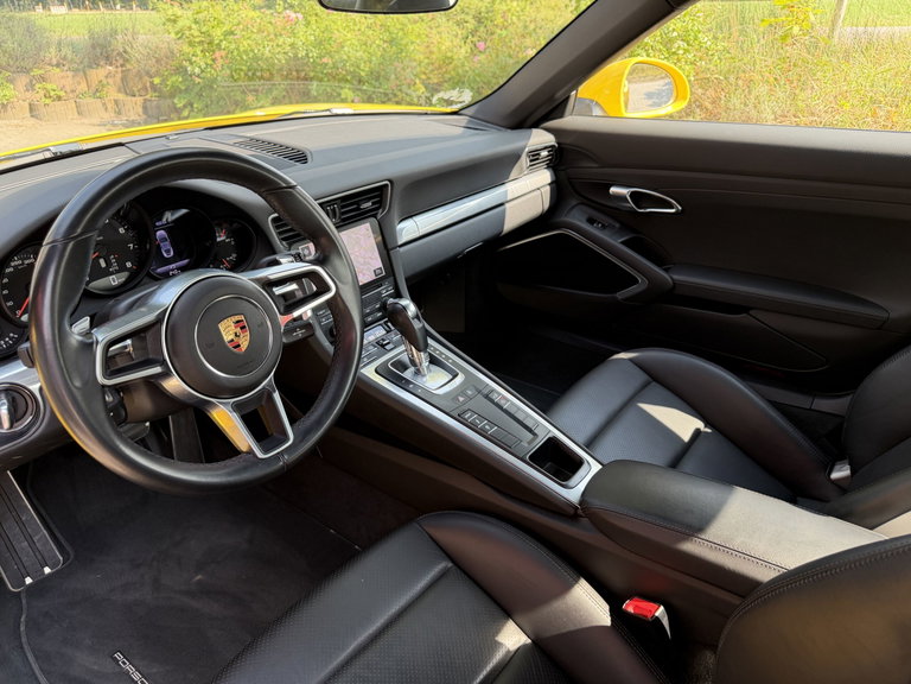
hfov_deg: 71.6
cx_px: 456
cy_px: 342
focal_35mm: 24
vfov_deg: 56.8
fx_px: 632
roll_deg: +0.7
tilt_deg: -28.5
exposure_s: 1/201
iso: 125
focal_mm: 6.76
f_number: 1.78
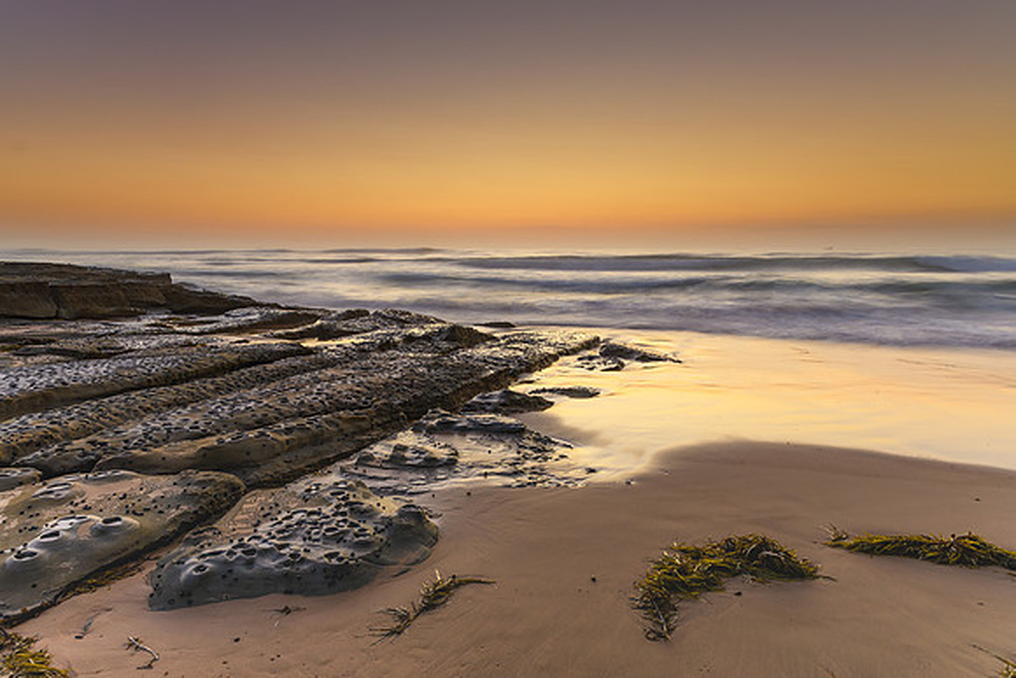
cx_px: 508
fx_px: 681
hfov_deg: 73.4
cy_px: 339
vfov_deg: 52.9
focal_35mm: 24
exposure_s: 2
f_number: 9
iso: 50
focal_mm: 16
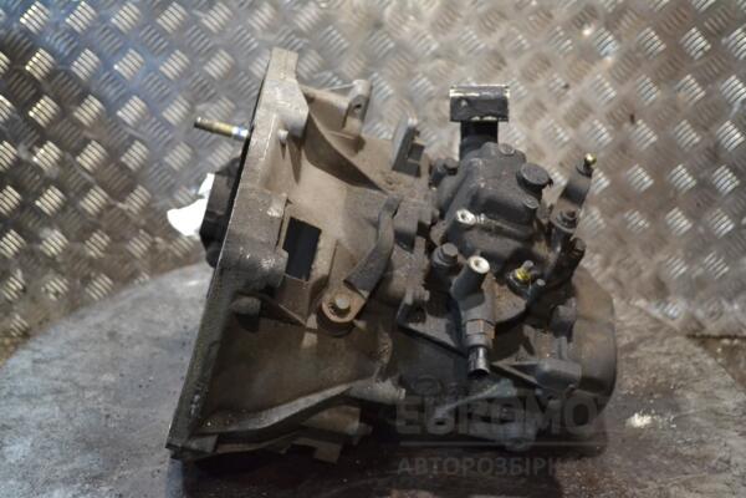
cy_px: 249
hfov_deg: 41.1
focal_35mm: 48
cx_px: 373
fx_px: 995
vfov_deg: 28.1
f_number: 4.8
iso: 3200
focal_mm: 32
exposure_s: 1/100
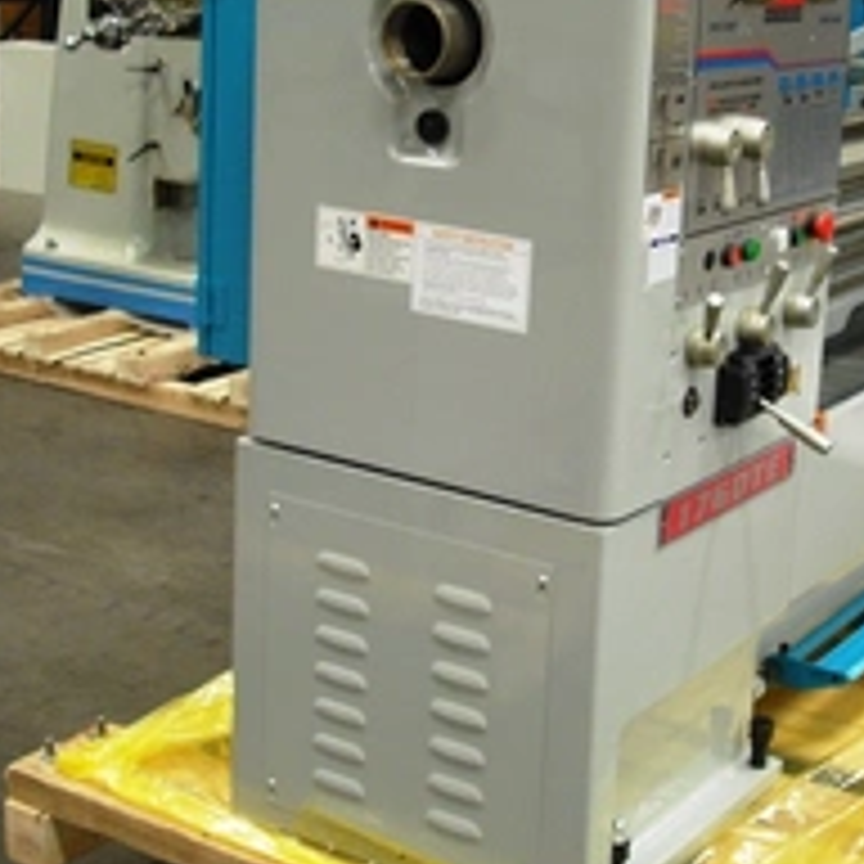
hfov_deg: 24.6
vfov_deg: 24.6
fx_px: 1977
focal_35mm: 70
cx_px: 526
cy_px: 374
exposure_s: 1/30
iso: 200
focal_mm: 6.2
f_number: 2.8
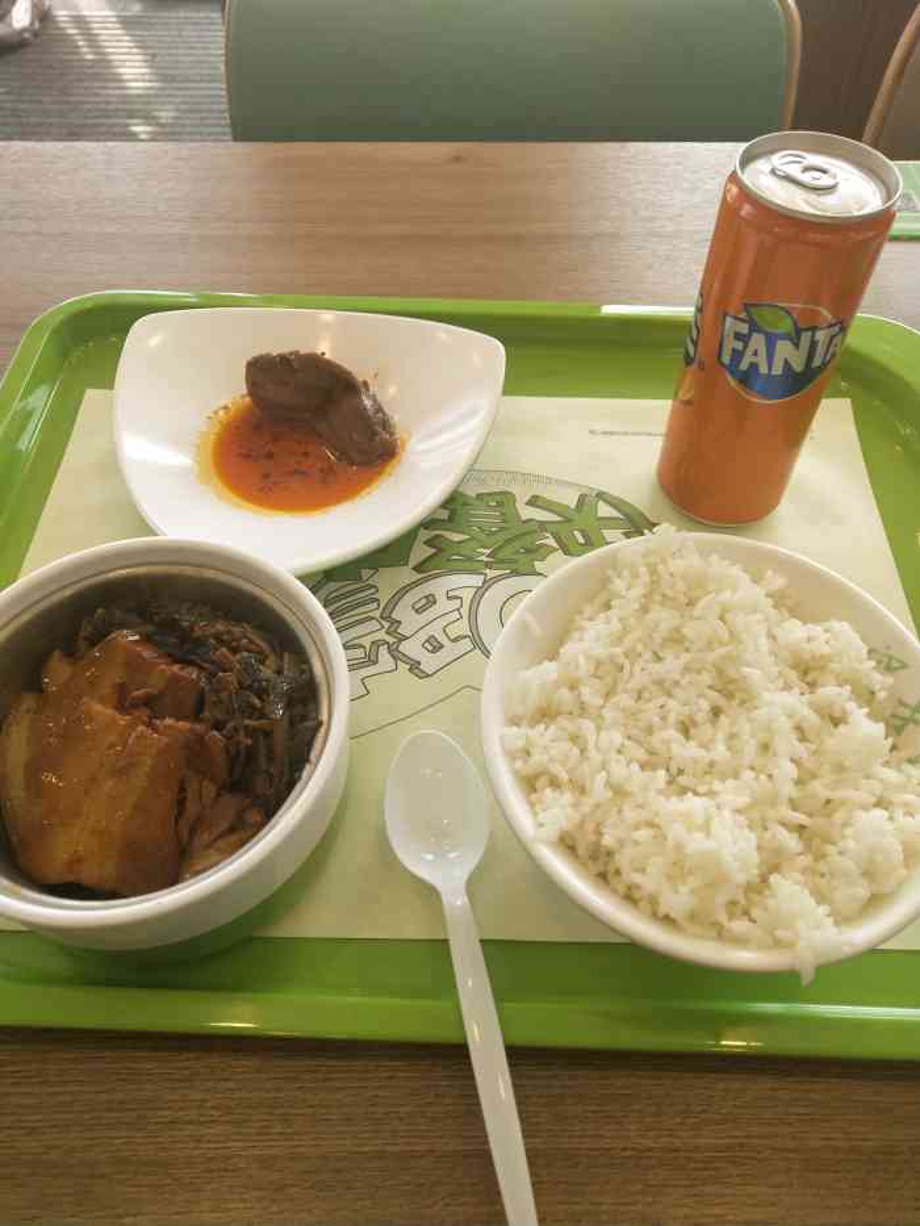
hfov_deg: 46.8
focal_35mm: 30
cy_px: 613
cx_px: 460
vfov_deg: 60.0
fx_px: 1063
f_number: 1.8
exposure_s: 1/179
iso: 51
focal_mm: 3.95
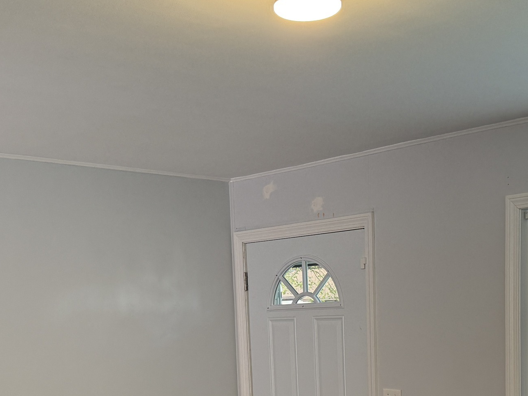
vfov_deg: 24.4
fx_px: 870
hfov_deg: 33.8
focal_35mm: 57
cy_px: 404
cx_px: 286
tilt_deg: -5.8
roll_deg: +2.6
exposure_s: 1/121
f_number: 1.78
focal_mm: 6.76
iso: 160
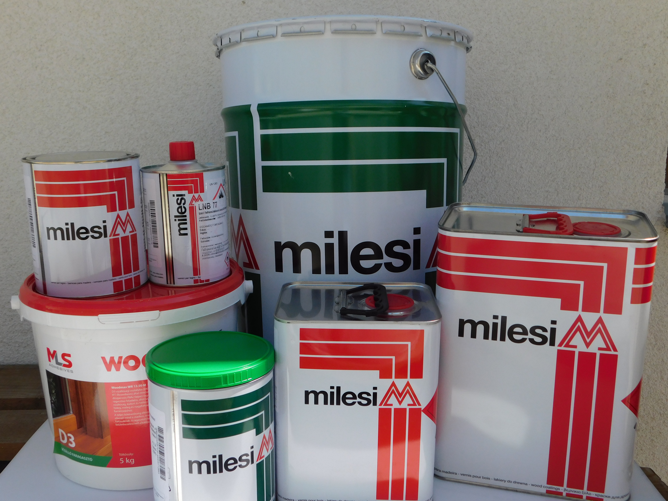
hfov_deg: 51.4
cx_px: 334
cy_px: 250
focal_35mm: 36
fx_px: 695
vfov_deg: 39.7
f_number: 3.5
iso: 125
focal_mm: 6.3
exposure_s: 1/1000
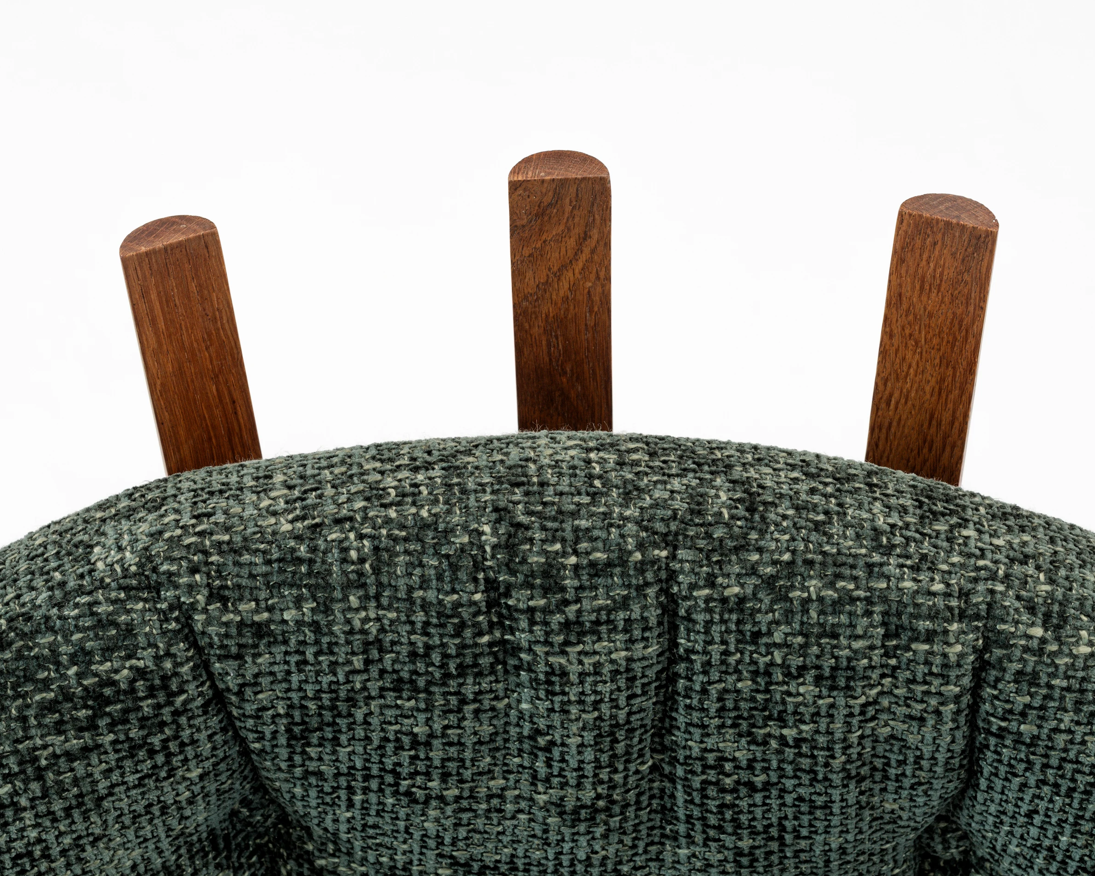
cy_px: 338
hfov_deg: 25.1
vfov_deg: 20.1
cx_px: 561
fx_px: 2463
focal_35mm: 76
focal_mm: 50
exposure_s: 1/40
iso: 250
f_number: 8
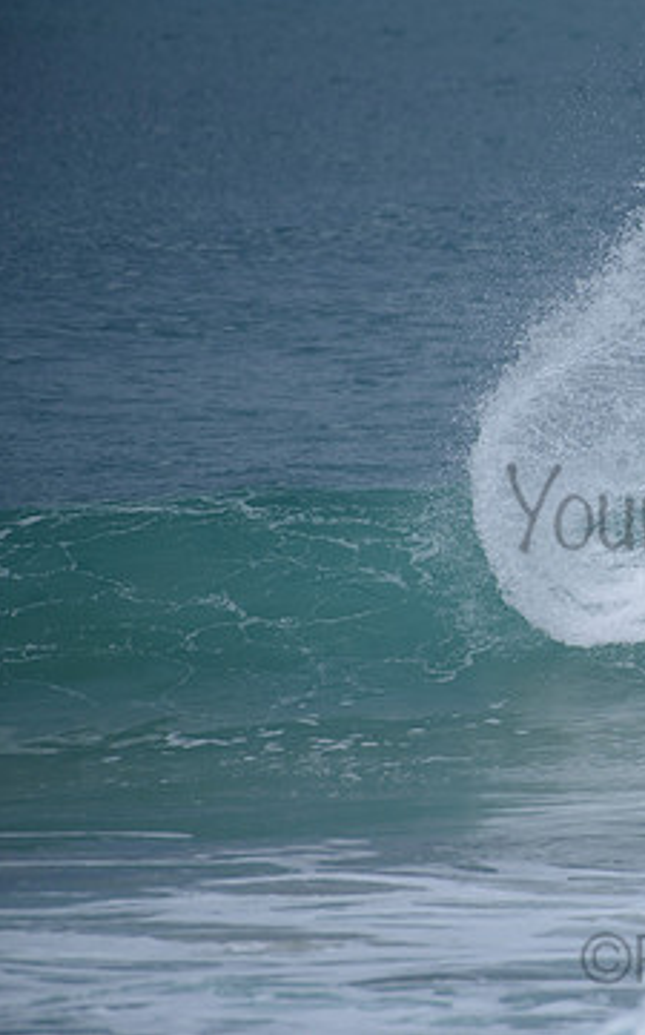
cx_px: 803
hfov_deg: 1.6
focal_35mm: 820
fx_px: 23109
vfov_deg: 2.6
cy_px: 483
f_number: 5.6
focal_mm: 500
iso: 200
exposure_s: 1/2000
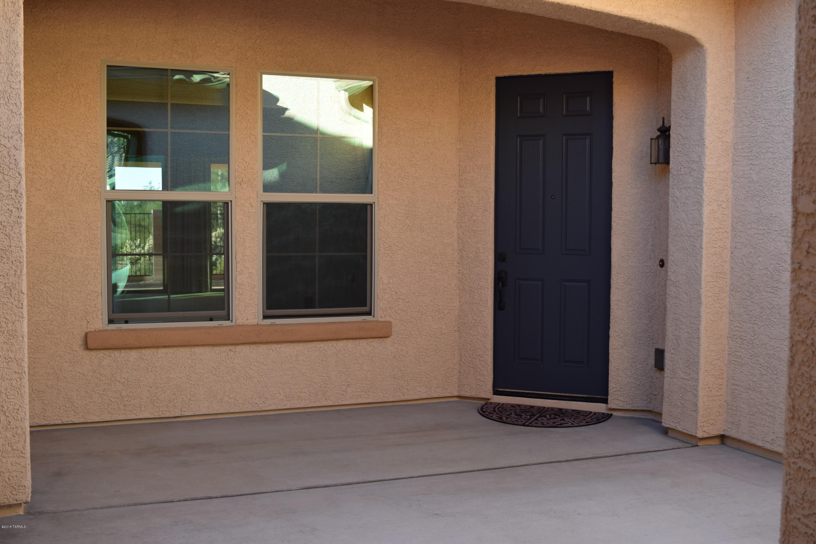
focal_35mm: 42
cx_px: 408
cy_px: 272
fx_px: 952
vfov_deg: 31.9
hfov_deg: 46.4
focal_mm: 28
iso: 400
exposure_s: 1/160
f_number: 6.3
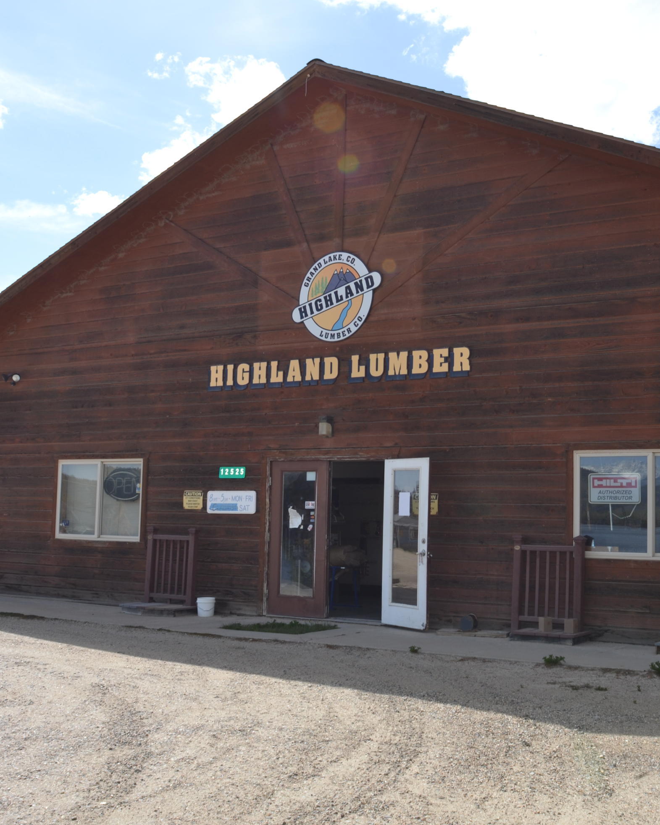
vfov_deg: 42.9
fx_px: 1050
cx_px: 449
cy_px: 413
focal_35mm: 43
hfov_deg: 34.5
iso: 100
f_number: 8
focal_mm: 20
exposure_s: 1/200
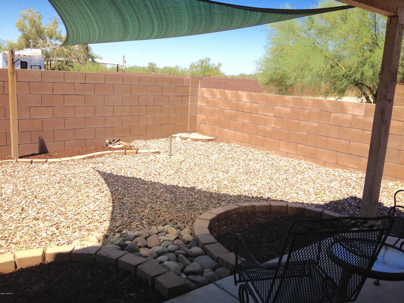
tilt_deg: -11.3
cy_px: 152
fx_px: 408
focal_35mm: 35
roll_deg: -3.4
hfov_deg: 52.6
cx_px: 202
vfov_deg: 40.7
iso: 50
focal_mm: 4.28
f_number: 2.4
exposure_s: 1/1623
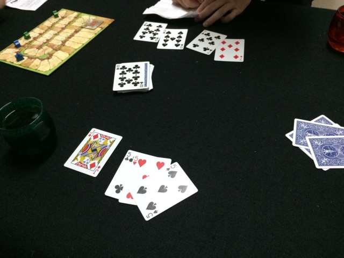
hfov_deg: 61.7
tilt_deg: -46.7
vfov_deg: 48.2
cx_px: 172
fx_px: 288
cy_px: 129
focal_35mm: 29
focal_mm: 4.15
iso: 320
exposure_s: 1/30
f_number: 2.2
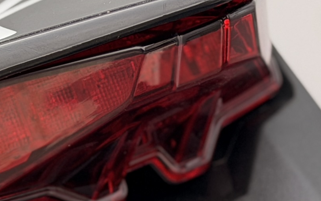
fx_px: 2205
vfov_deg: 5.2
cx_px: -48
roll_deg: -4.0
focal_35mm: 252
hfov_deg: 8.3
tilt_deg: -9.1
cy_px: 81
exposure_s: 1/266
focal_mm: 6.76
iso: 64
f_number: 1.78
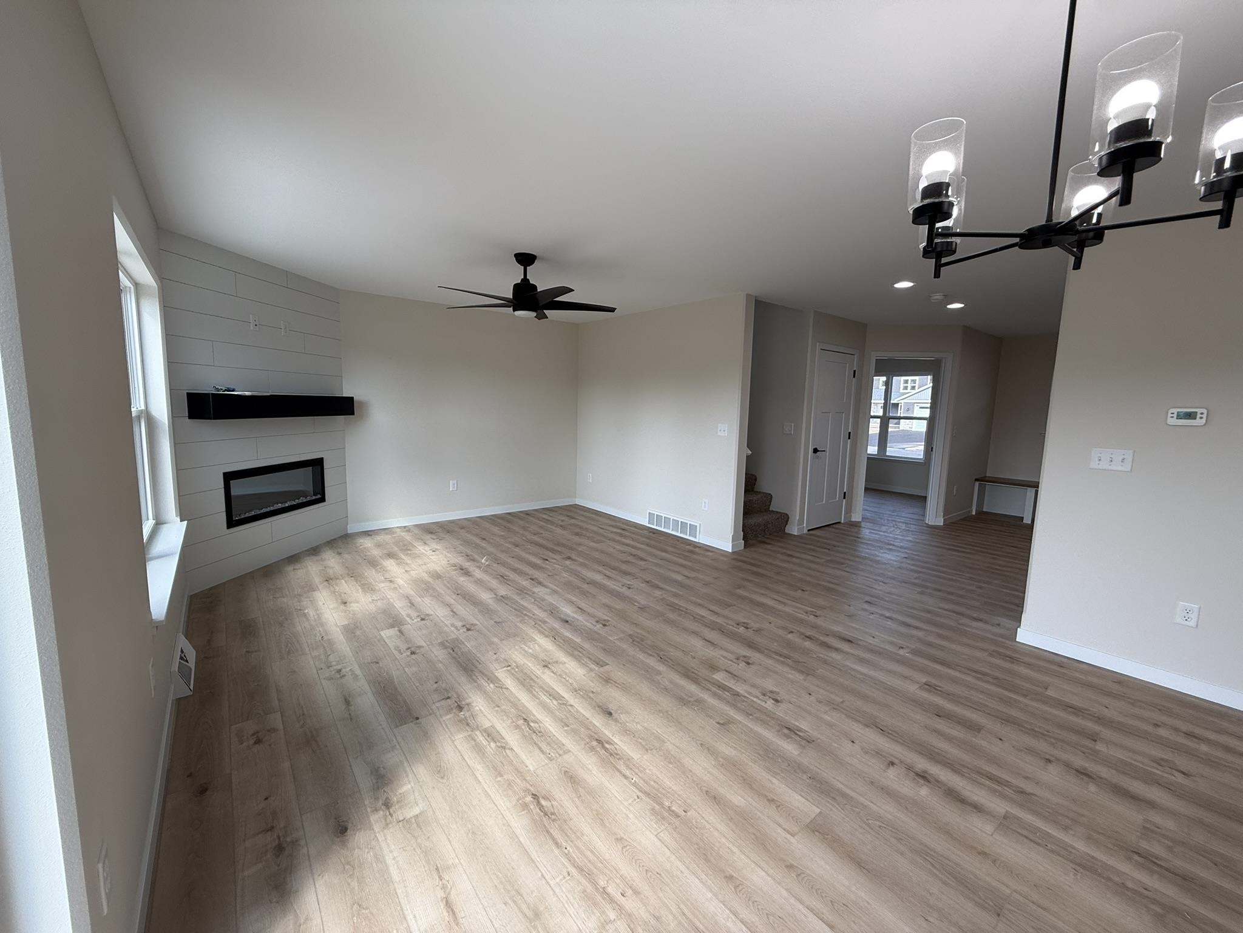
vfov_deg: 85.7
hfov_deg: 102.1
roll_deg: -1.8
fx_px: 503
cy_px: 466
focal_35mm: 14
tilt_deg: -6.8
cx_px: 622
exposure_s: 1/174
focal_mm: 2.22
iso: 64
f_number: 2.2
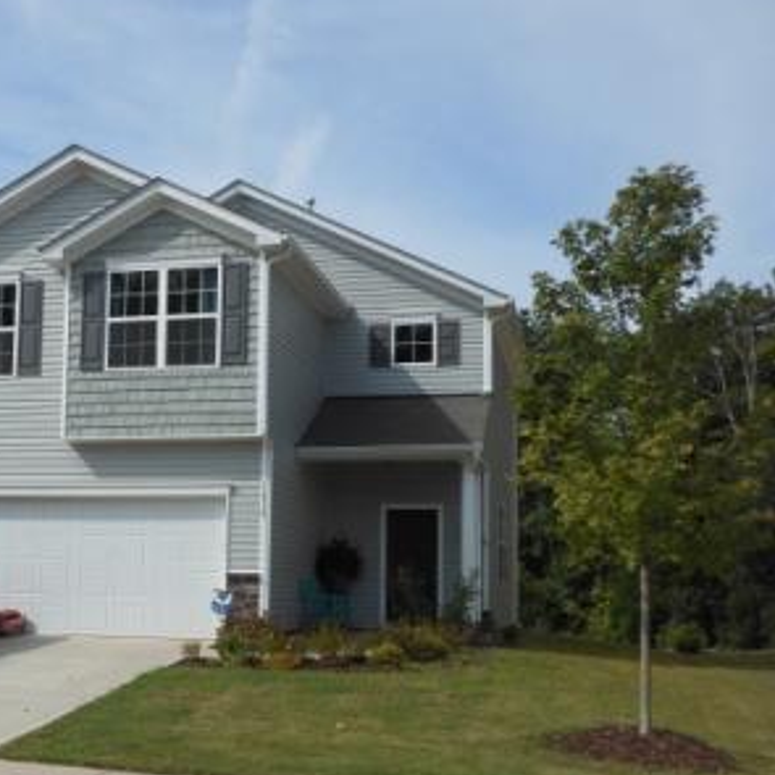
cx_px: 189
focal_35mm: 51
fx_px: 1292
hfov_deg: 32.7
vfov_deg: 33.4
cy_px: 418
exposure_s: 1/1000
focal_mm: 6.8
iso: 80
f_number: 3.6
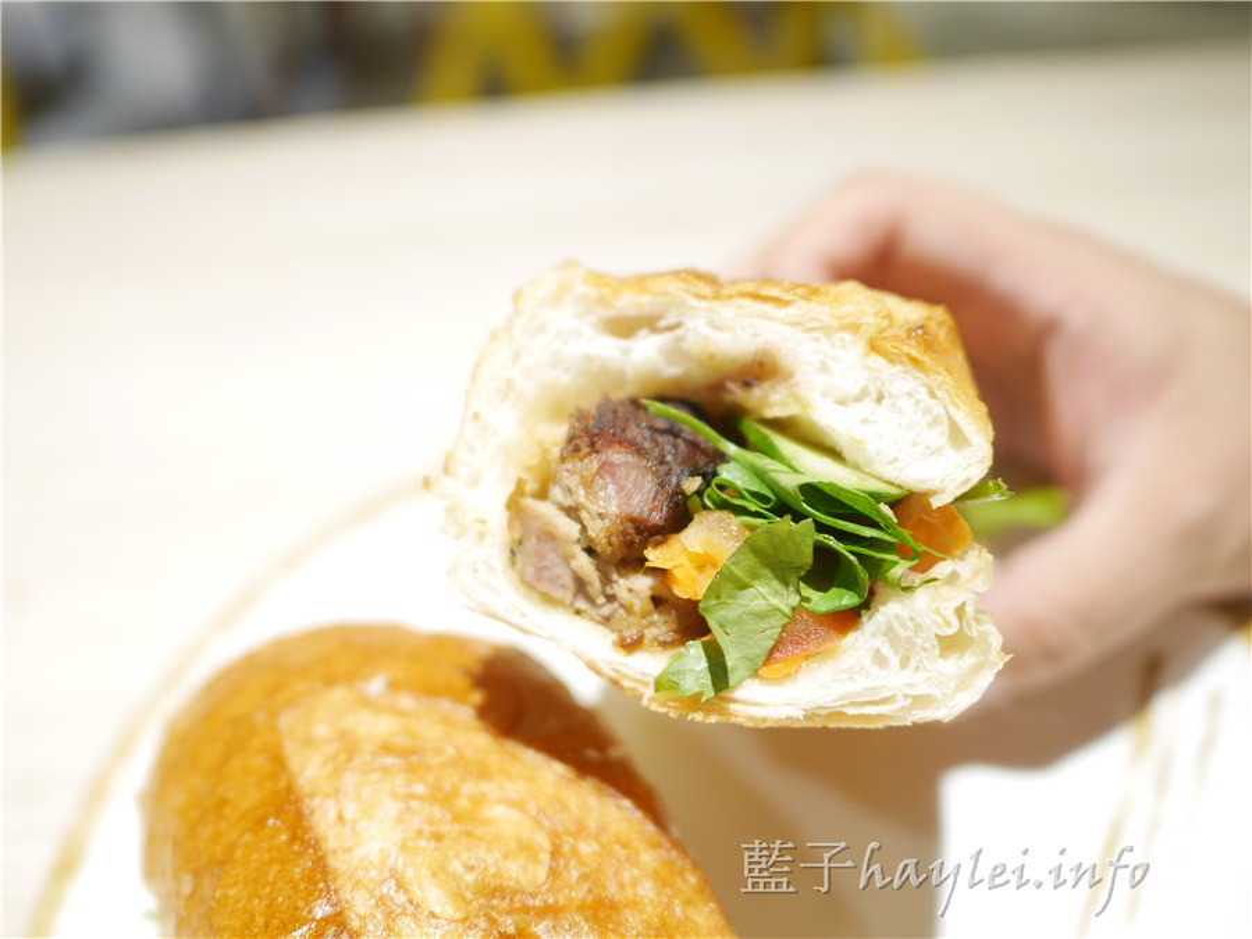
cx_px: 626
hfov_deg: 60.0
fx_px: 1085
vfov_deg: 46.8
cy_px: 470
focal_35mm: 30
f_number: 1.7
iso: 200
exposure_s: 1/60
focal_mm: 15
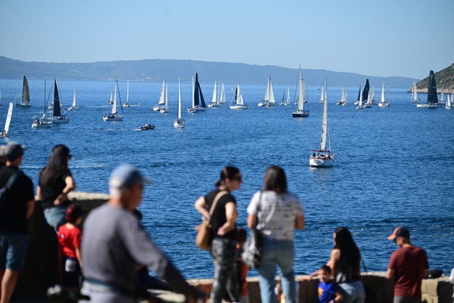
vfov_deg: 9.1
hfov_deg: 13.7
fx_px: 1892
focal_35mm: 150
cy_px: 152
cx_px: 227
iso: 320
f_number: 4
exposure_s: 1/3200
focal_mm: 150
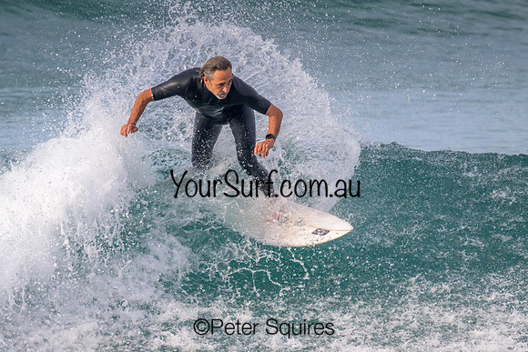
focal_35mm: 1099
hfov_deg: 1.9
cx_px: 268
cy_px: 221
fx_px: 16121
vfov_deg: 1.3
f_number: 11
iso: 1800
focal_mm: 800
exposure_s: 1/2000
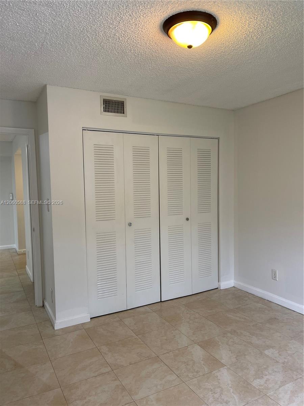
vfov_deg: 69.4
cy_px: 203
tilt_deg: -3.9
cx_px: 152
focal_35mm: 25
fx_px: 293
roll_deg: +1.6
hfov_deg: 54.9
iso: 80
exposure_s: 1/60
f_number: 1.6
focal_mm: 5.1
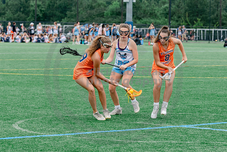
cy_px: 80
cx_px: 119
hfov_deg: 10.8
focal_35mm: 191
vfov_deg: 7.2
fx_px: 1205
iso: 250
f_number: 4.5
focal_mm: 95
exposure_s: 1/320
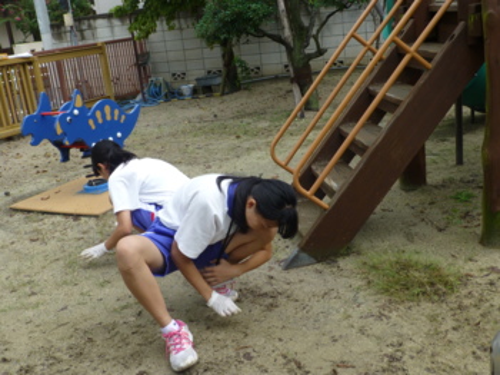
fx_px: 563
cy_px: 188
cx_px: 250
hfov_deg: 47.9
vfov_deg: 36.8
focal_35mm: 39
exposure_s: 1/250
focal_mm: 6.9
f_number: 3.9
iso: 100
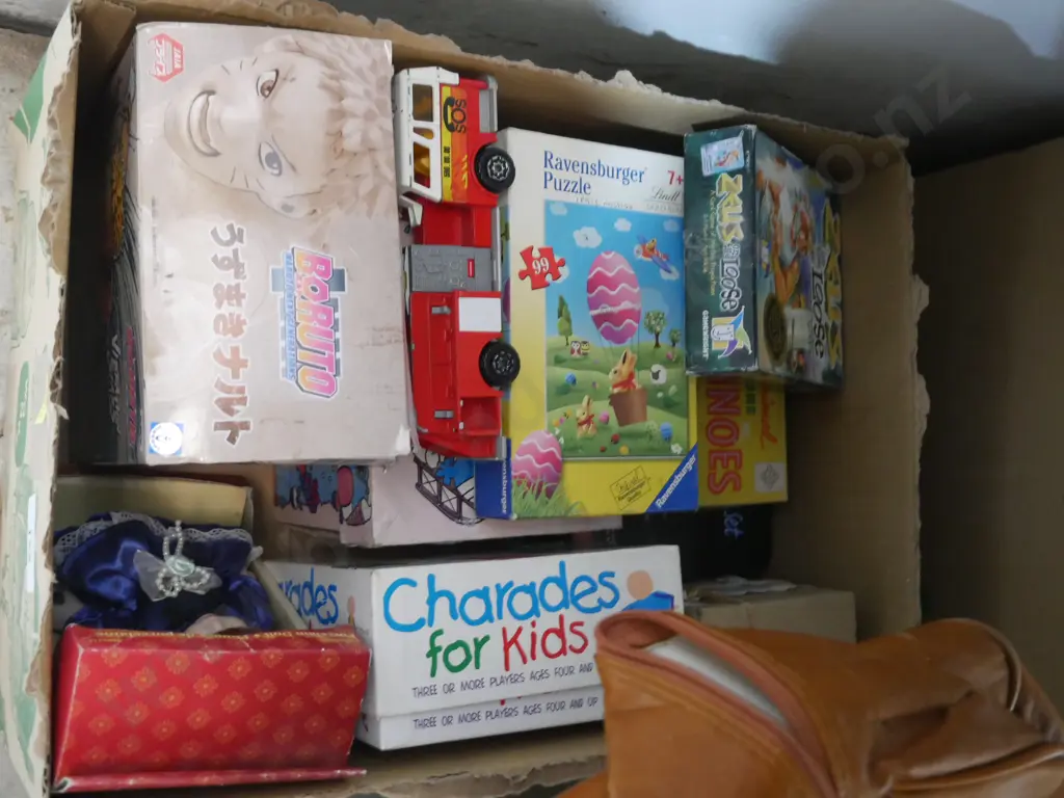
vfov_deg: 36.0
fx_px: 1229
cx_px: 532
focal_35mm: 40
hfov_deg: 46.8
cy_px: 399
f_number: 4.4
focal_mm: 20
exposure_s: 1/15
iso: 3200
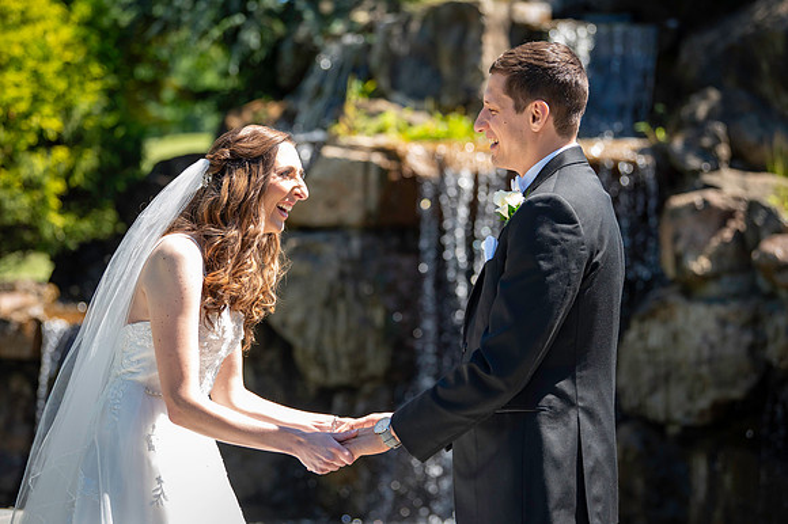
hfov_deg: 20.0
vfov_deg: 13.4
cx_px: 394
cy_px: 262
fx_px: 2231
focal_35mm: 102
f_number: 3.5
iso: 1000
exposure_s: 1/2500
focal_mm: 102
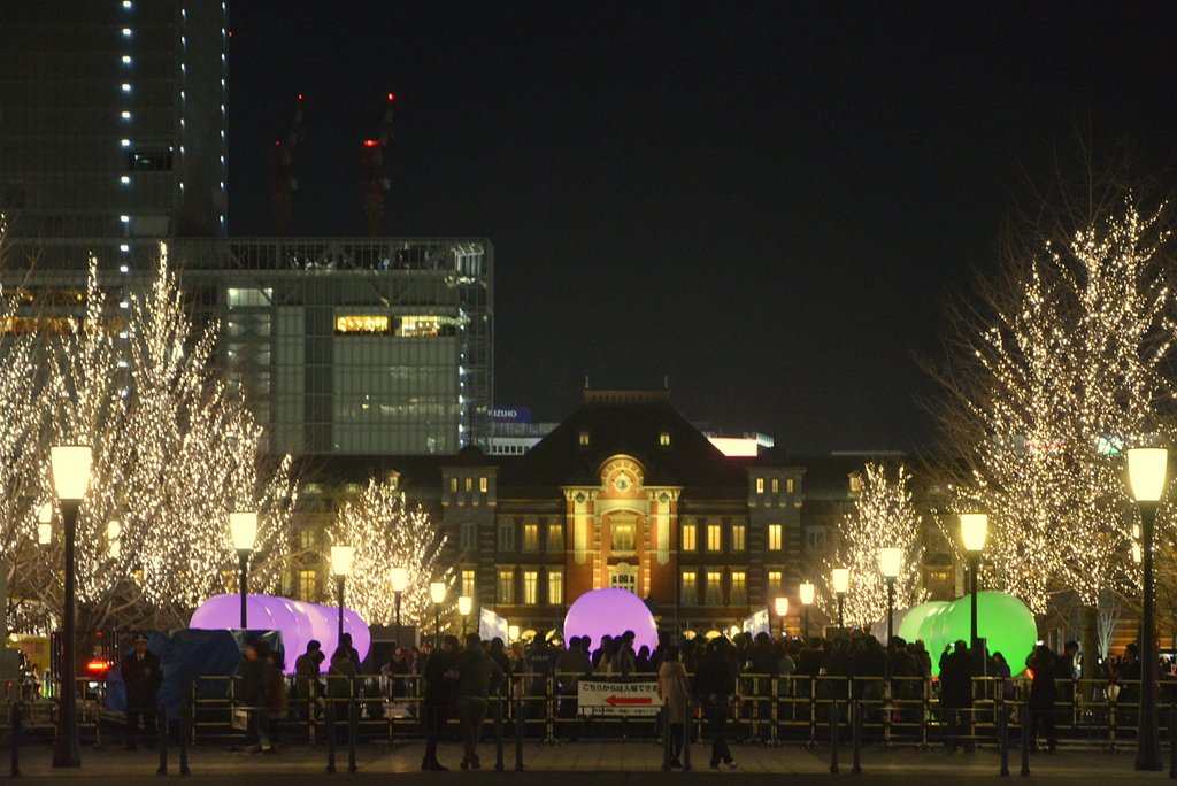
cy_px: 393
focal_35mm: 112
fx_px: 3680
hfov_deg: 18.2
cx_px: 588
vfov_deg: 12.2
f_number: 5.3
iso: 3200
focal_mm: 75
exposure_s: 1/15
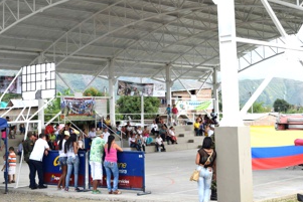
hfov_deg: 27.3
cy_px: 63
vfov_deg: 18.4
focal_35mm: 74
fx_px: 622
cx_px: 134
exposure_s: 1/250
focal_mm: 27
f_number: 8
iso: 280
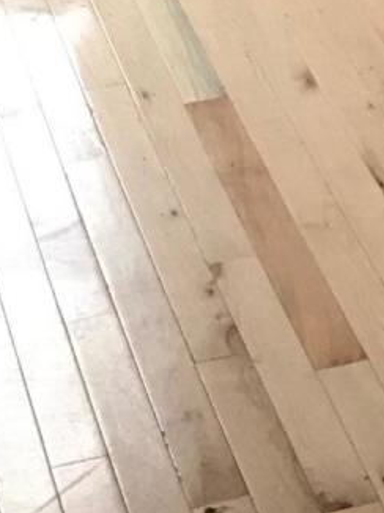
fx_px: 2547
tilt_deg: -10.8
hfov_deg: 8.5
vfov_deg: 10.3
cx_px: 480
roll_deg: +1.2
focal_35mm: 172
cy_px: -626
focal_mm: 3.99
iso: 40
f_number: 1.8
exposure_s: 1/30
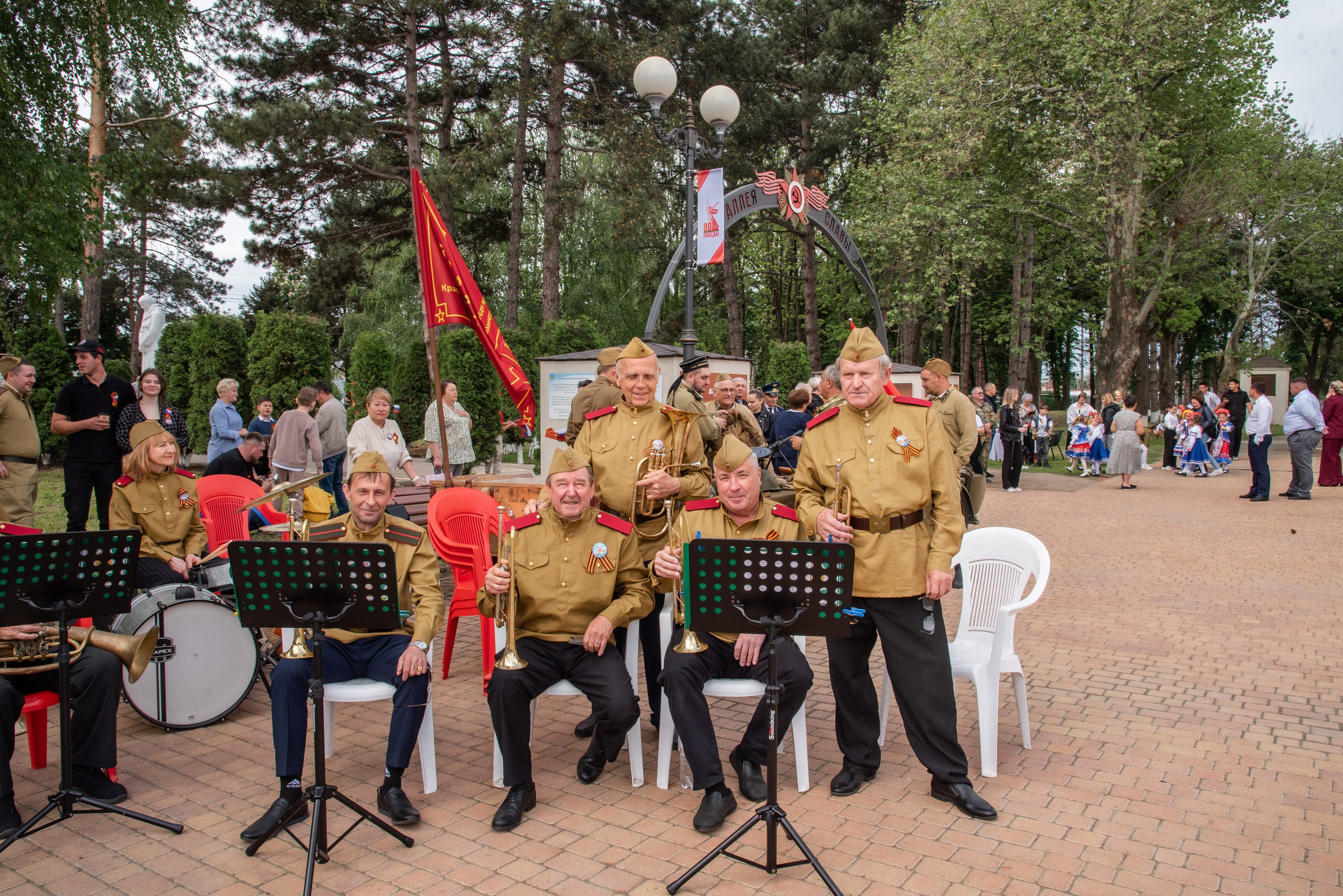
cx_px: 672
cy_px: 448
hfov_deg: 67.4
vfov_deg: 48.0
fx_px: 1008
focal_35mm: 27
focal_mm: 27
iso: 320
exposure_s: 1/160
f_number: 13
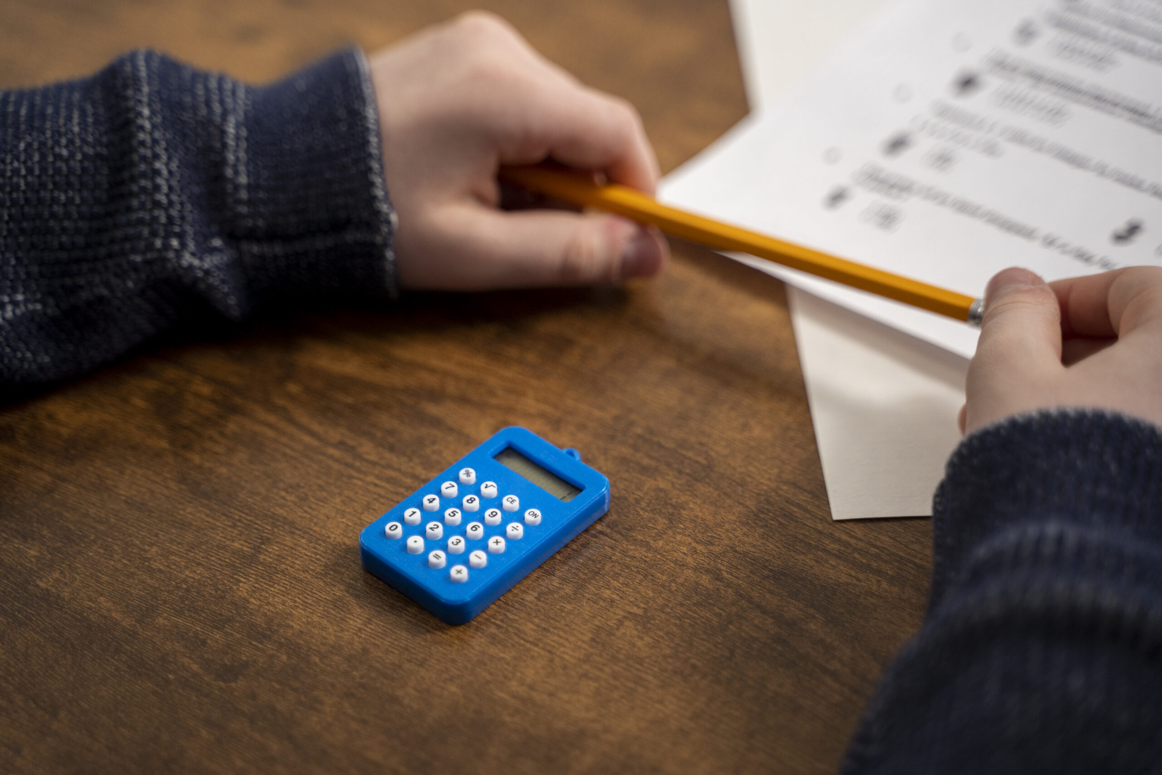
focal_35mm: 75
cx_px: 581
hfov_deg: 27.0
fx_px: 2421
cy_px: 388
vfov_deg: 18.2
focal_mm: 75
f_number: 2.8
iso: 1250
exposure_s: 1/250
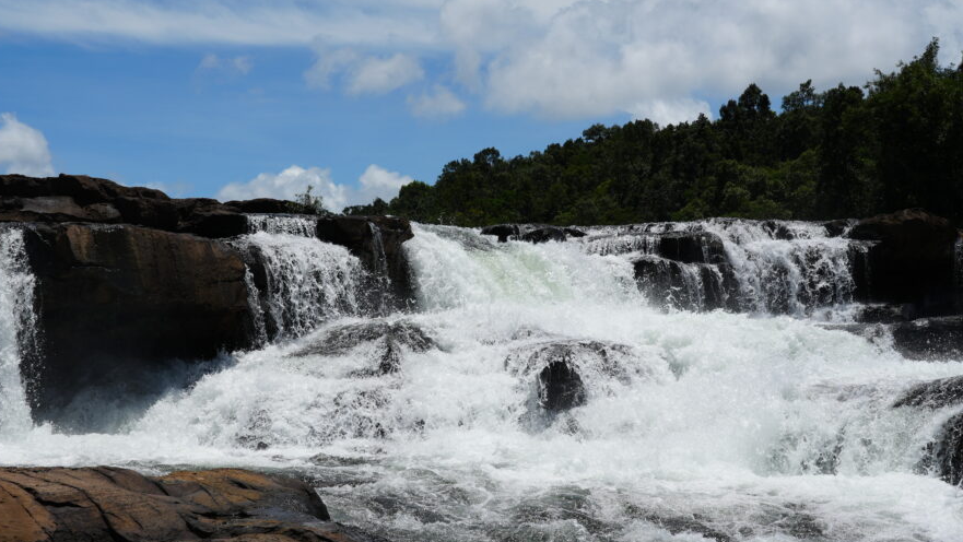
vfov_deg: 21.5
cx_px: 422
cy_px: 292
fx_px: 1430
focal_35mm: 56
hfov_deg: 37.2
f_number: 10
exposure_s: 1/500
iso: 100
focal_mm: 46
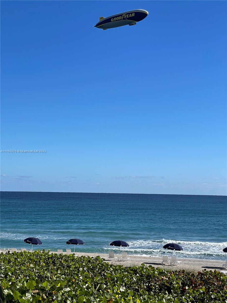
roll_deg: +0.4
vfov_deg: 30.3
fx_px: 560
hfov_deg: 22.9
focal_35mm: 64
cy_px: 152
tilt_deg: +5.0
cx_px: 114
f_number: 2.2
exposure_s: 1/1845
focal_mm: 7.5
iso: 20
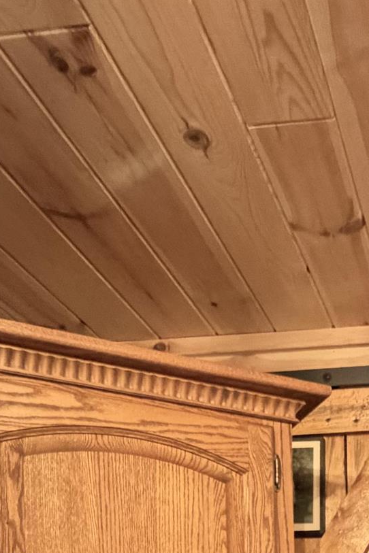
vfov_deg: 28.5
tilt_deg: -0.7
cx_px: 418
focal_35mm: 55
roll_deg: +1.9
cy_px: 748
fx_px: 846
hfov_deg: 23.0
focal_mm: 2.22
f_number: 2.2
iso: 1250
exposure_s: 1/30
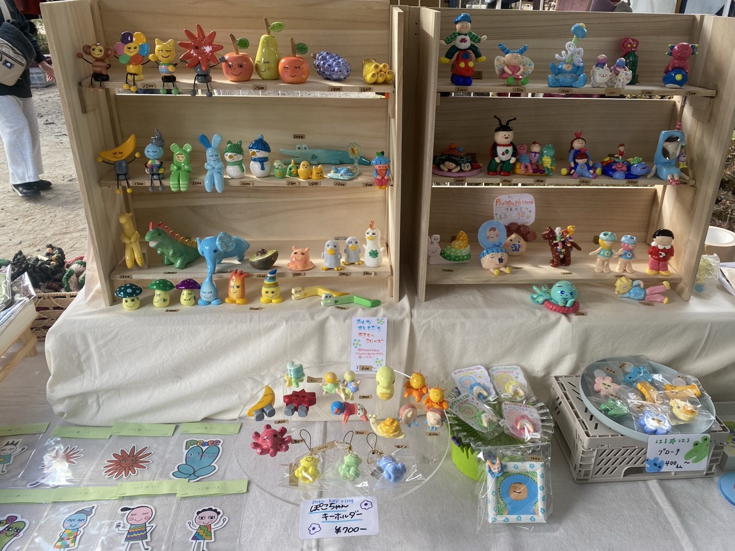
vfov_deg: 49.7
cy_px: 260
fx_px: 594
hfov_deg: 63.4
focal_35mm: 28
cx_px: 391
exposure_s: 1/206
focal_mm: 4.25
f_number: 1.8
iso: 32
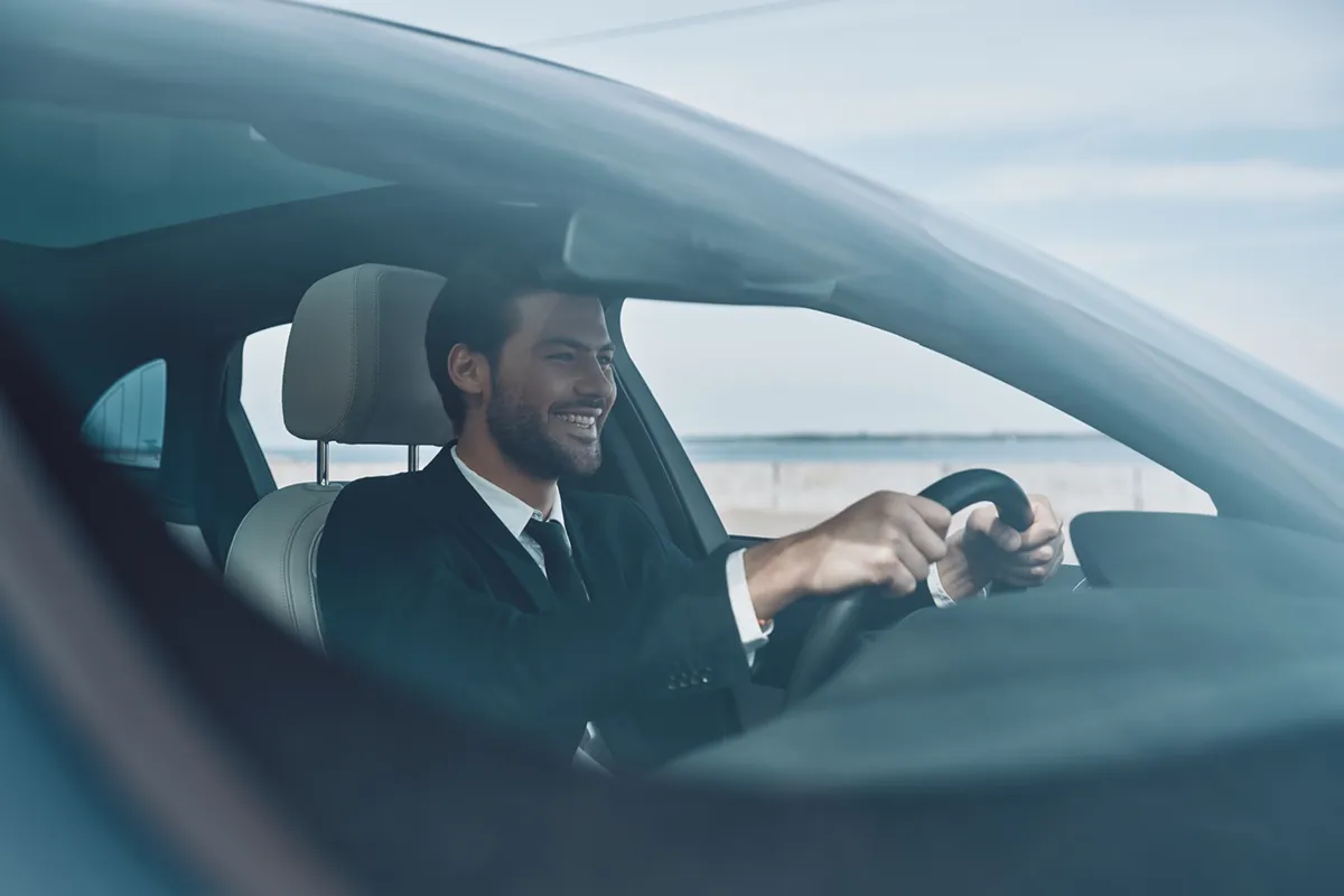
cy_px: 448
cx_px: 672
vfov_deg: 33.4
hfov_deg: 48.5
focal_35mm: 40
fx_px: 1493
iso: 200
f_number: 3.2
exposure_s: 1/400
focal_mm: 40
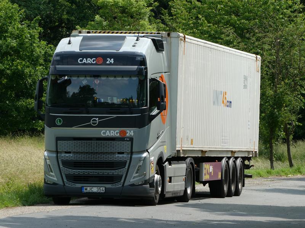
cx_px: 152
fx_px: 2485
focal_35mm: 282
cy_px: 114
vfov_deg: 5.3
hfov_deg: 7.0
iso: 80
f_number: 5.7
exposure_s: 1/200
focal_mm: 50.5
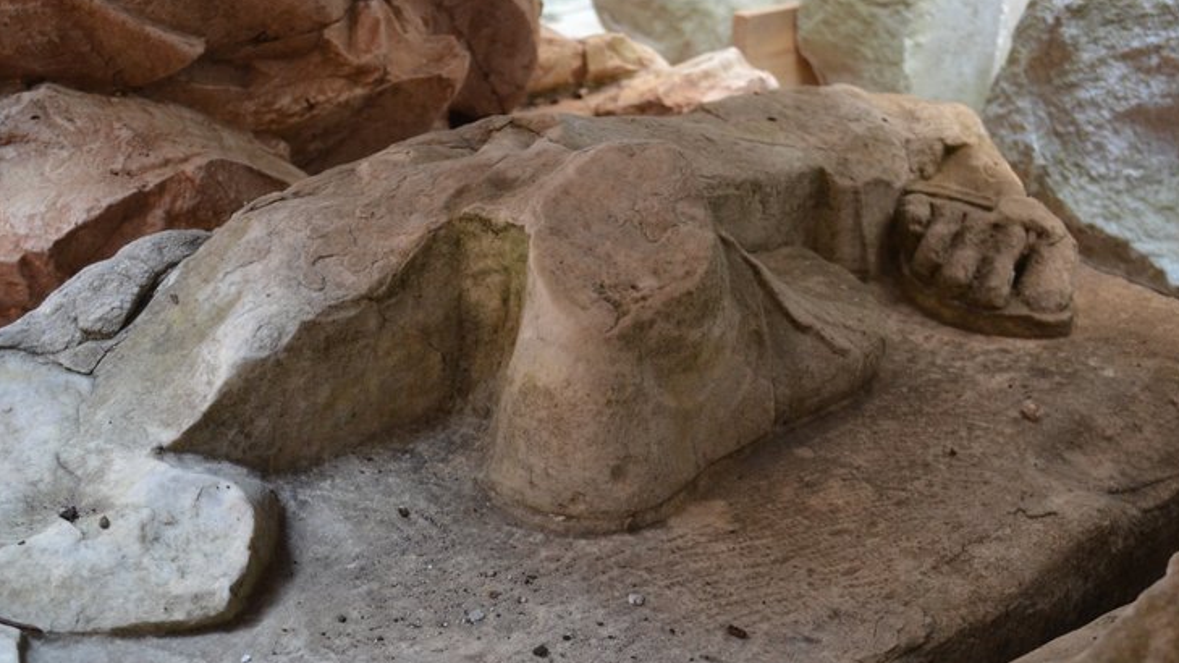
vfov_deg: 27.2
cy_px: 526
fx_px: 1344
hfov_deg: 47.3
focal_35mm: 43
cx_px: 560
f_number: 3.8
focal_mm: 20
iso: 1000
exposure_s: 1/30
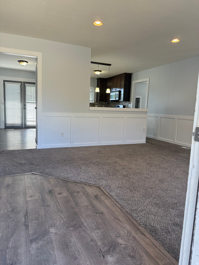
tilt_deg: -6.6
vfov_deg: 71.6
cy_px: 132
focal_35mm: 24
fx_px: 184
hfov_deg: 56.8
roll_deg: -2.6
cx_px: 100
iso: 160
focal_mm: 6.76
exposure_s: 1/231
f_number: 1.78
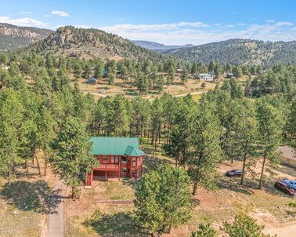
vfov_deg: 47.1
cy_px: 117
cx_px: 111
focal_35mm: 31
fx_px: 271
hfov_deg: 56.5
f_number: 1.8
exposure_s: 1/6400
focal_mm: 8.67
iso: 220
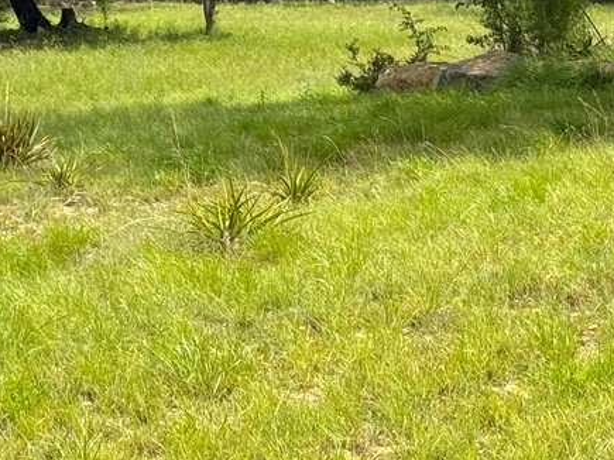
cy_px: -130
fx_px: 2819
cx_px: 222
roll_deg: -2.5
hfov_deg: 12.4
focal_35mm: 159
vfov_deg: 9.2
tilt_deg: -1.8
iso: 64
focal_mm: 6.76
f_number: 1.78
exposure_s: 1/4049
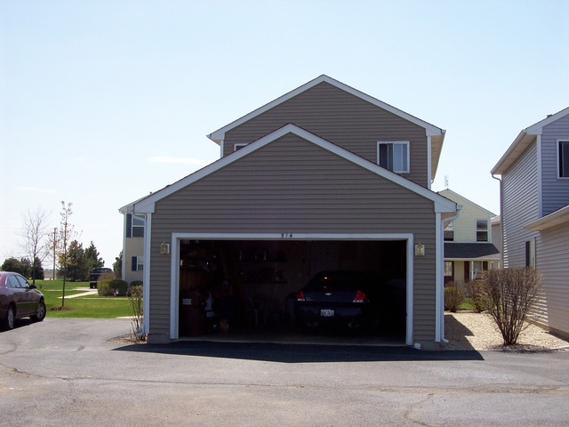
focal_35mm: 45
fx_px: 740
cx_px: 284
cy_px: 214
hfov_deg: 42.1
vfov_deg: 32.2
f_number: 5.4
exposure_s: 1/477
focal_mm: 7.6
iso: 80
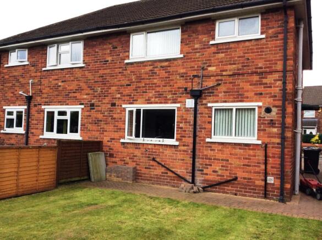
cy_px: 120
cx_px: 161
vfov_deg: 42.8
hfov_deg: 55.4
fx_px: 307
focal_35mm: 33
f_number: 2.4
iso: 32
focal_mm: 3.3
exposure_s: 1/252
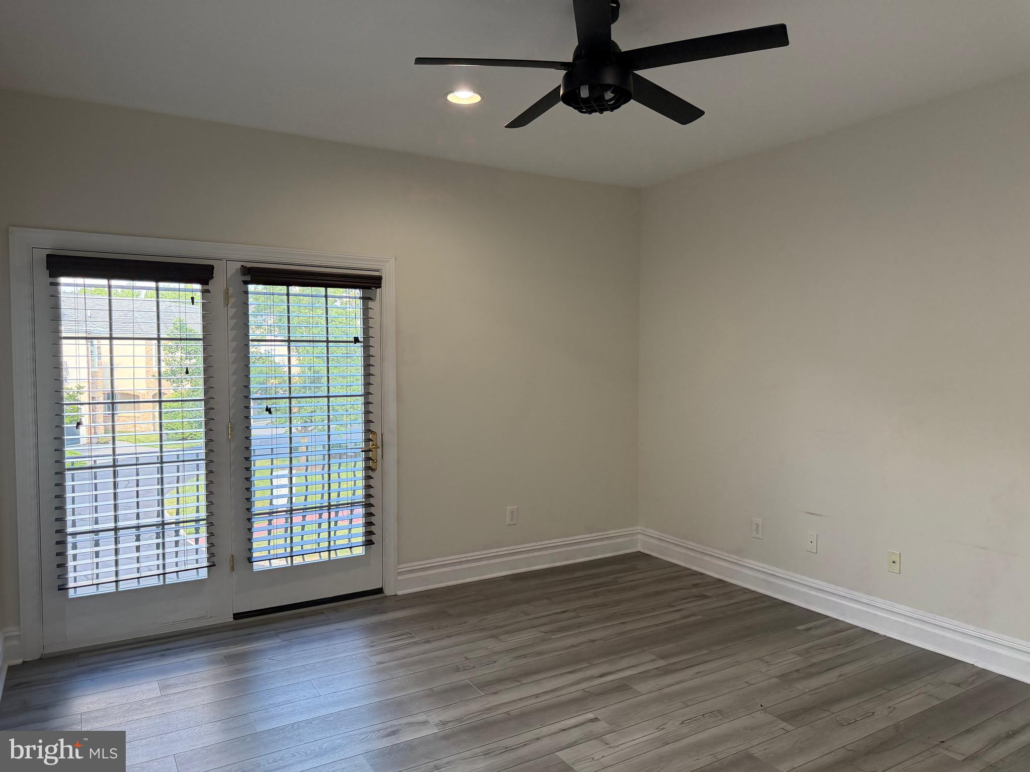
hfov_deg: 71.6
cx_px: 515
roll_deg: +0.4
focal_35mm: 24
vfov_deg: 56.8
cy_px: 386
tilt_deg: -2.5
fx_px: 714
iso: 200
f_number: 1.78
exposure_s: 1/187
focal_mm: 6.76
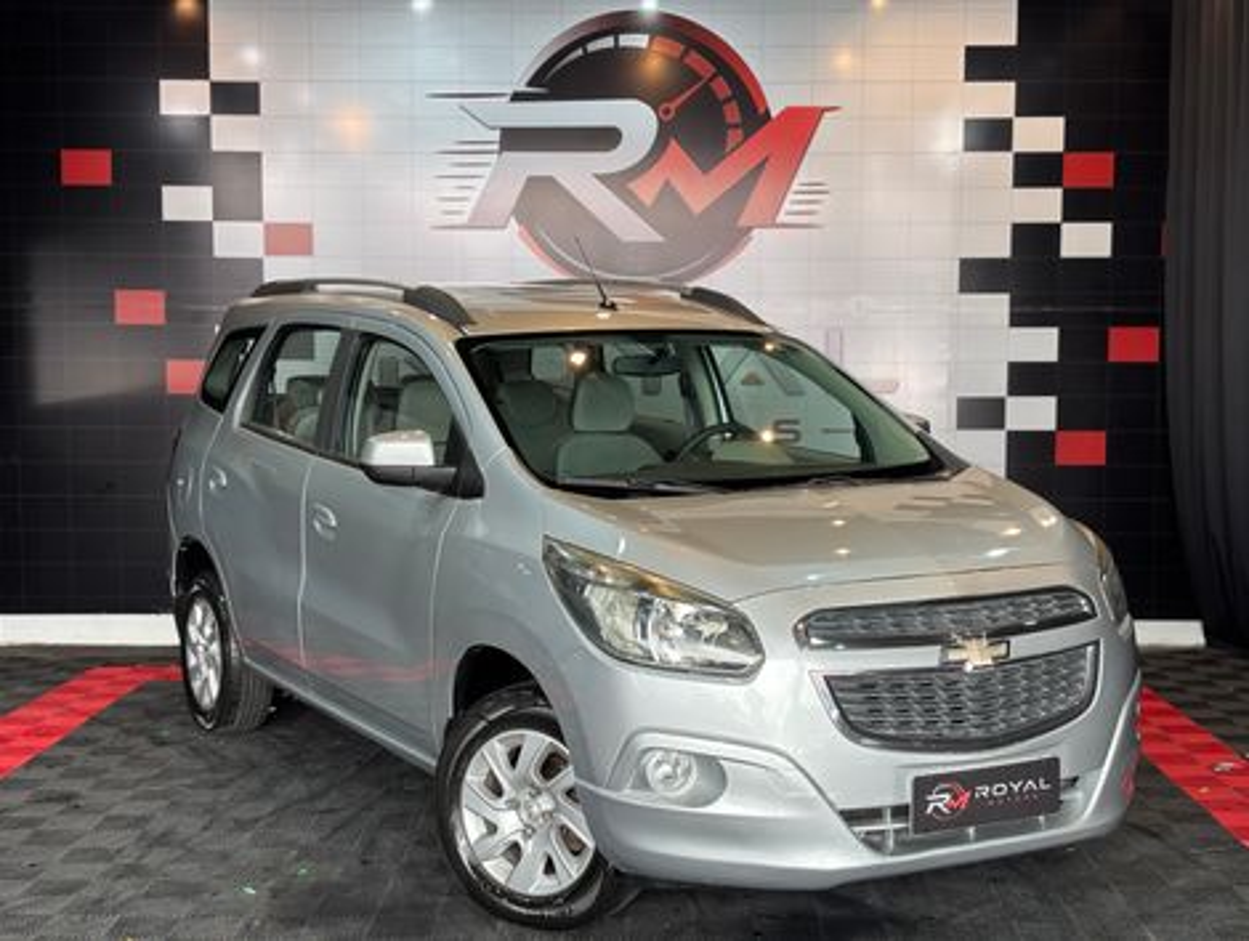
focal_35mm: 52
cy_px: 470
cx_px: 624
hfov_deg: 36.8
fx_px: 1879
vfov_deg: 28.1
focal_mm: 5.96
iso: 25
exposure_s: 1/120
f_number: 1.6
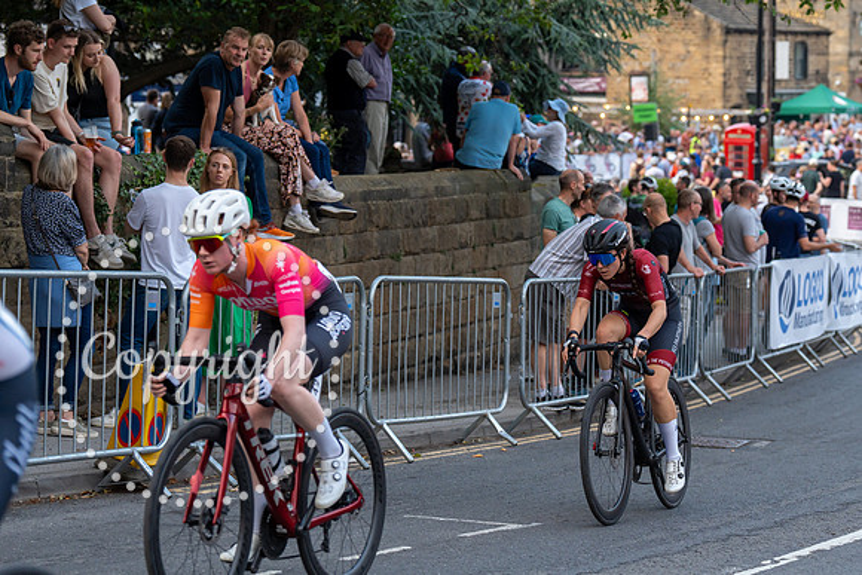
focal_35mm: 103
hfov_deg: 19.8
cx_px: 540
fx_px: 2460
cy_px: 215
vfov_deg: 13.3
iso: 500
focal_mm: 82
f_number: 3.5
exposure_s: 1/1000
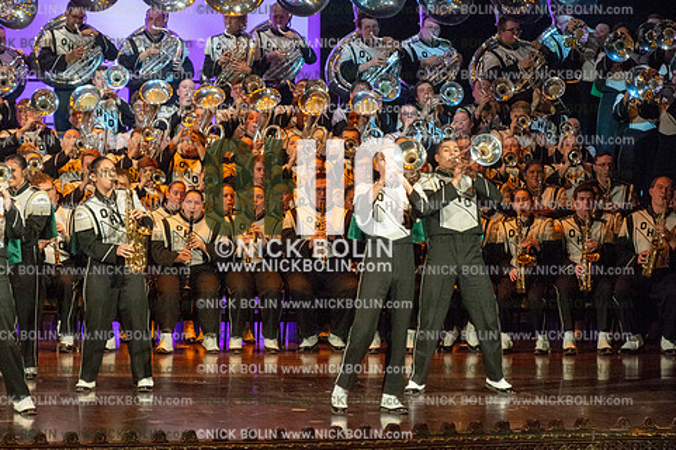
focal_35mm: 235
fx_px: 4410
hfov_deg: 8.8
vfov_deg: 5.8
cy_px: 205
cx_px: 304
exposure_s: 1/320
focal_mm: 195
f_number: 5.6
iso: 8000
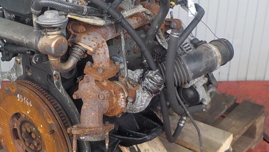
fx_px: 364
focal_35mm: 51
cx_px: 120
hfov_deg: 40.5
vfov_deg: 23.5
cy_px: 63
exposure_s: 1/40
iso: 125
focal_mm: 4.1
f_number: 3.3
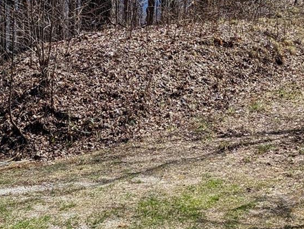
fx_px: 774
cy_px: 7
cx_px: 63
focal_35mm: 88
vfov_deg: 16.5
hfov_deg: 21.9
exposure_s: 1/1664
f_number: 1.85
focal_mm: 6.81
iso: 45
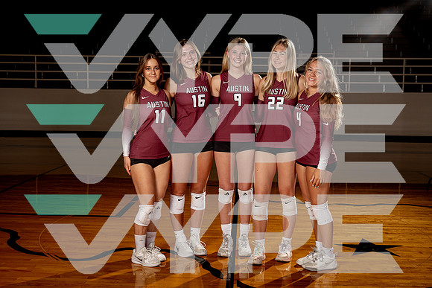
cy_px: 144
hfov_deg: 41.1
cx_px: 216
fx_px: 576
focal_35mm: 48
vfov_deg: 28.1
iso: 100
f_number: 8
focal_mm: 48
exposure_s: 1/250
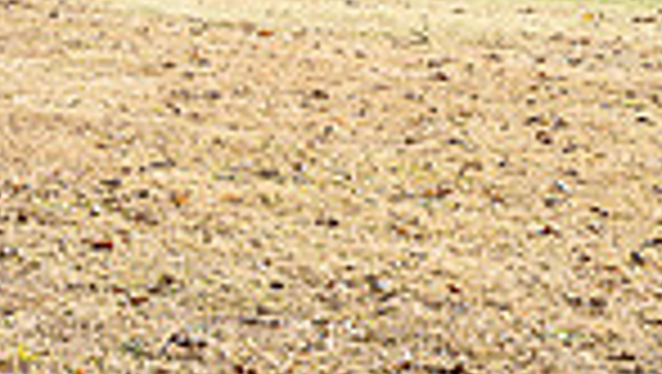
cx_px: -248
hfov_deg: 18.9
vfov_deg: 11.3
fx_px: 1810
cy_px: -187
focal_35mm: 103
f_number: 5.6
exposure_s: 1/1000
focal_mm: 24
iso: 640
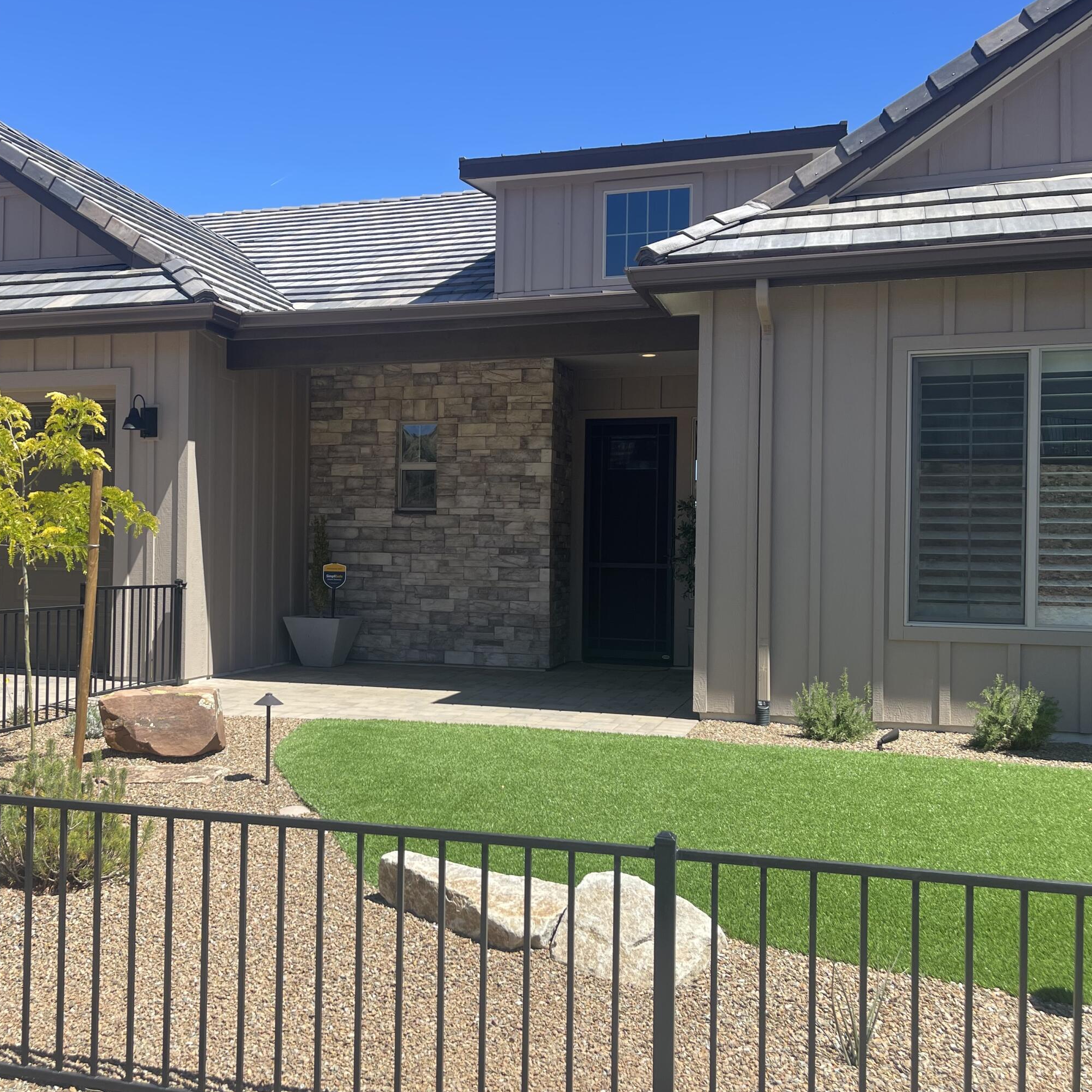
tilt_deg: -0.5
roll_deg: -0.3
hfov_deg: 49.4
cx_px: 425
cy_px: 535
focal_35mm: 33
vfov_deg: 49.7
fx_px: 1178
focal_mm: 5.1
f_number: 1.6
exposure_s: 1/2165
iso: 32
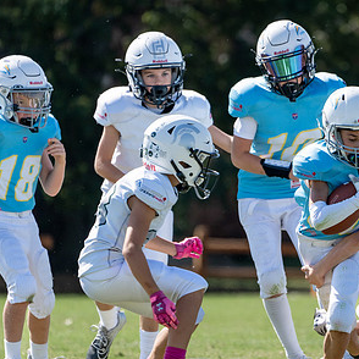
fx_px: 9152
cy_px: 233
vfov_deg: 2.2
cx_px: 366
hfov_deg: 2.2
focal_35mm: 780
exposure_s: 1/1250
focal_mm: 400
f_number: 5.6
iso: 200
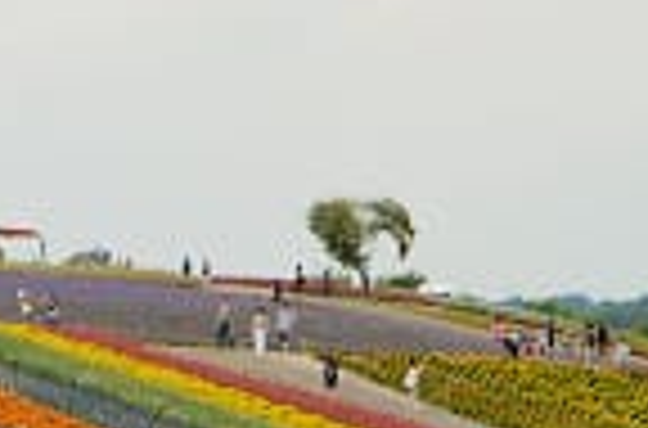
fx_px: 3804
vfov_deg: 6.4
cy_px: 423
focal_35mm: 212
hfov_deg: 9.7
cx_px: 115
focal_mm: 32
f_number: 5.6
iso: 800
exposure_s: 1/3200
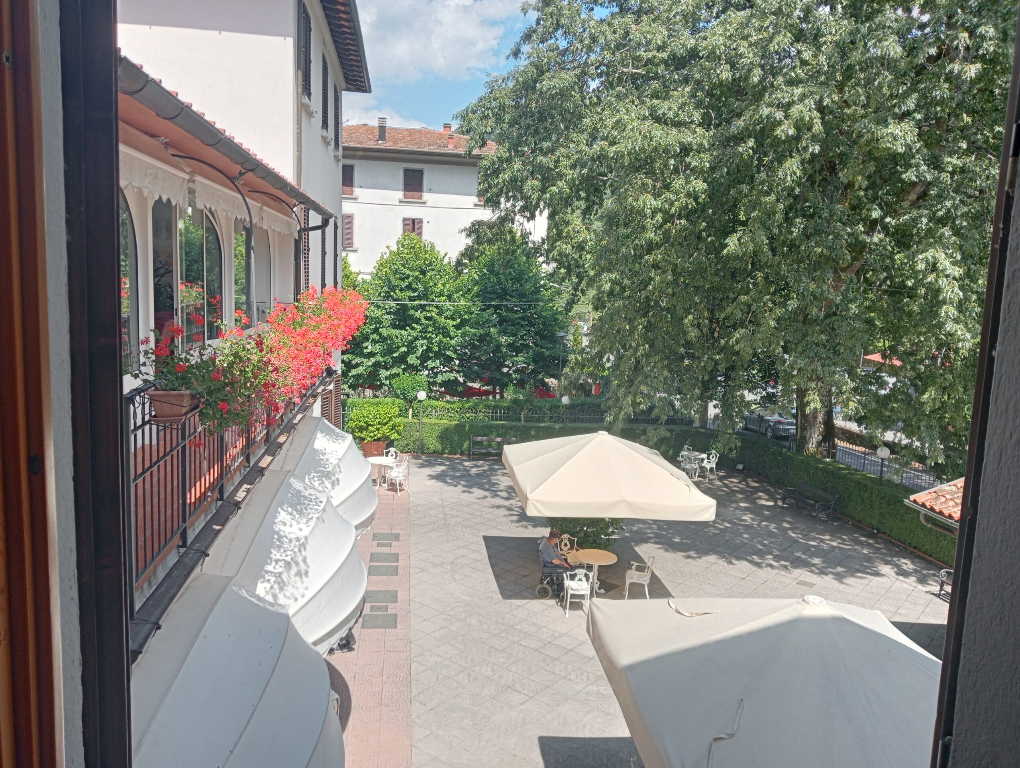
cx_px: 510
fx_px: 826
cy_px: 384
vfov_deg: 49.9
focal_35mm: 28
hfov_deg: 63.4
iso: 111
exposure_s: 1/224
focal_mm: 4.04
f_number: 1.8
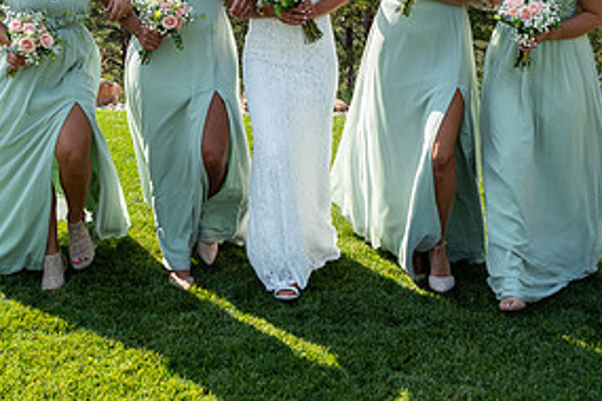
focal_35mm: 63
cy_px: 16
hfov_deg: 31.7
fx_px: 1053
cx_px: 222
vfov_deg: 21.0
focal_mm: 31
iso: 80
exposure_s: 1/160
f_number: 4.5
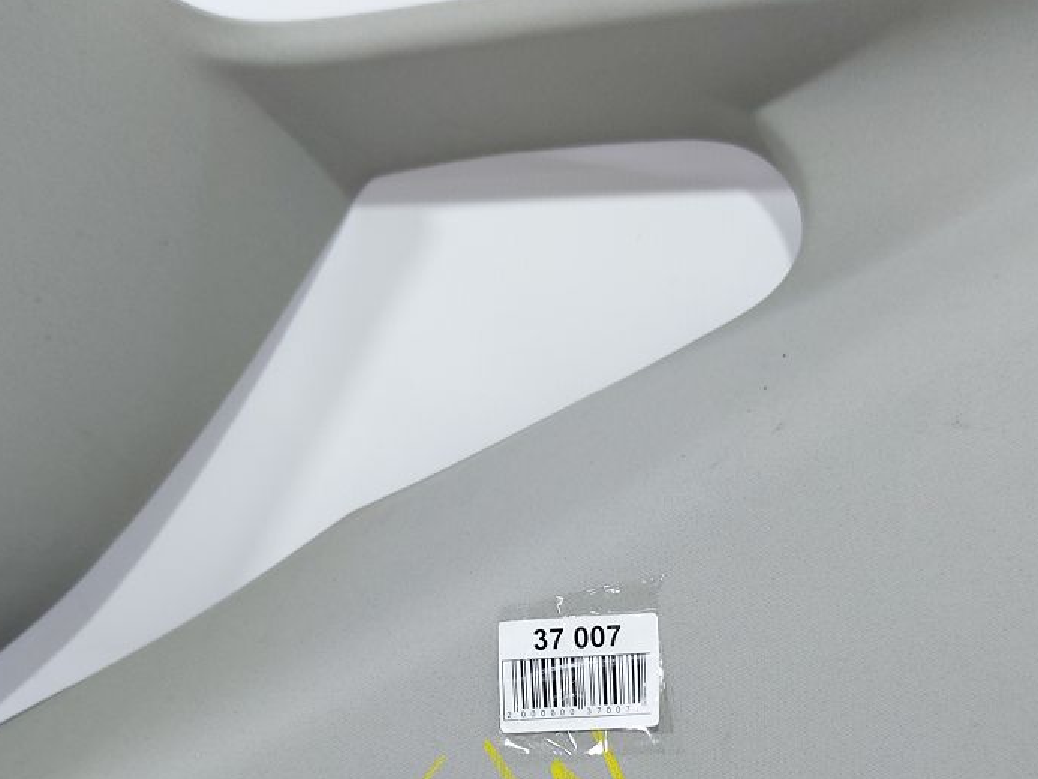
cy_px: 629
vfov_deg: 29.5
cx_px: 538
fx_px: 1440
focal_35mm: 48
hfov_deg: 39.6
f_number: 1.8
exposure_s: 1/50
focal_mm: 5.23
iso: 64
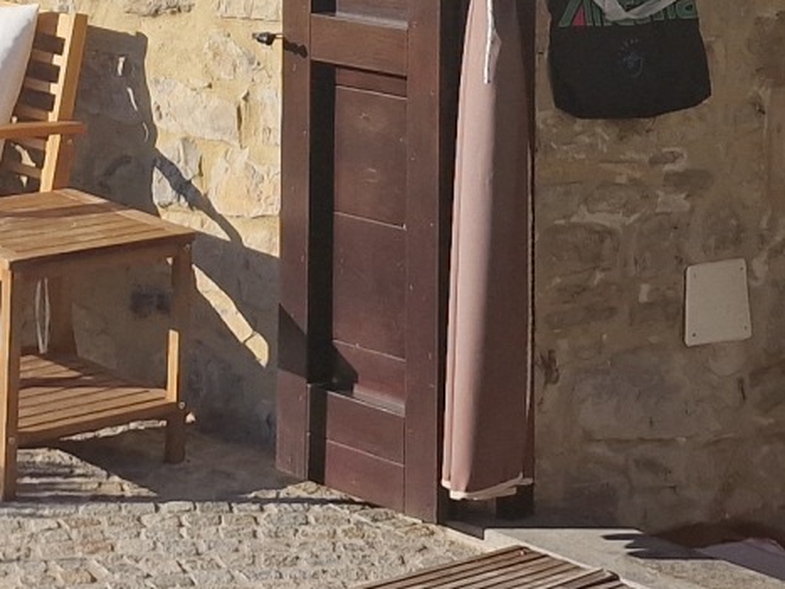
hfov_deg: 15.6
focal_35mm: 126
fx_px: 2857
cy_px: -432
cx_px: 284
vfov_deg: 11.1
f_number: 1.8
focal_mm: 6.4
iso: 50
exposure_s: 1/1120
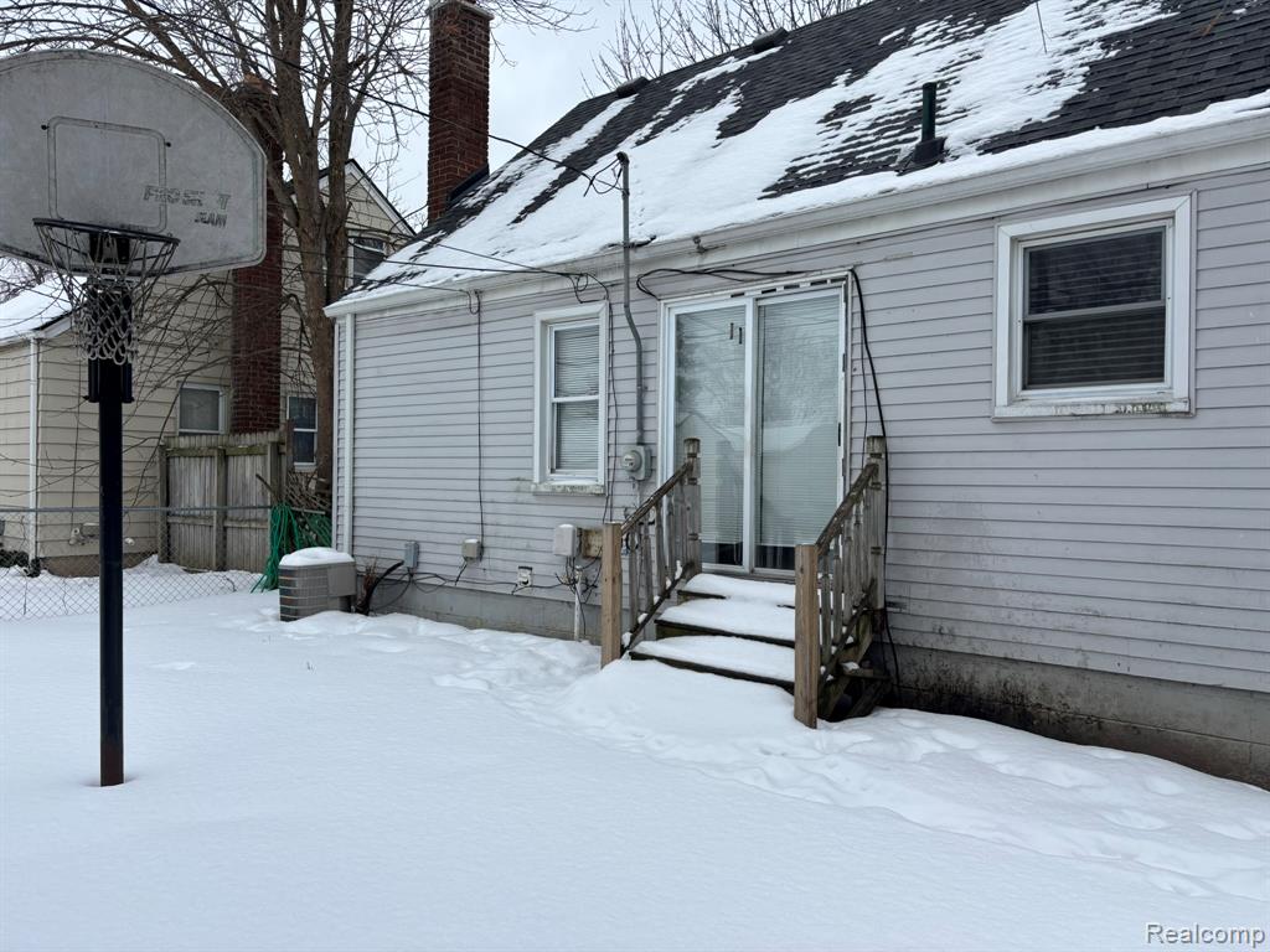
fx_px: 954
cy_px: 476
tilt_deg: +1.1
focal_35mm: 26
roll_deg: -0.7
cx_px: 635
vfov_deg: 53.1
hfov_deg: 67.3
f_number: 1.6
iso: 50
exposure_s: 1/1984
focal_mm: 5.96
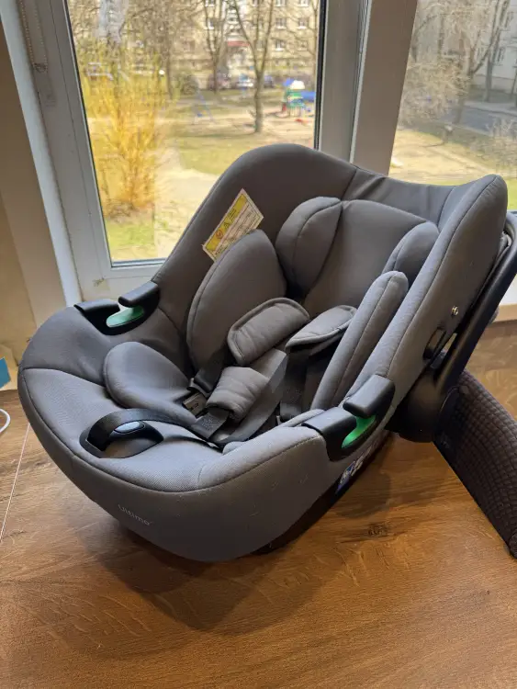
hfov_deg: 56.8
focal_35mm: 24
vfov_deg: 71.6
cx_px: 258
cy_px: 344
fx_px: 478
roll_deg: -0.1
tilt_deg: -31.1
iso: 64
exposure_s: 1/121
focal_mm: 6.76
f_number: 1.78
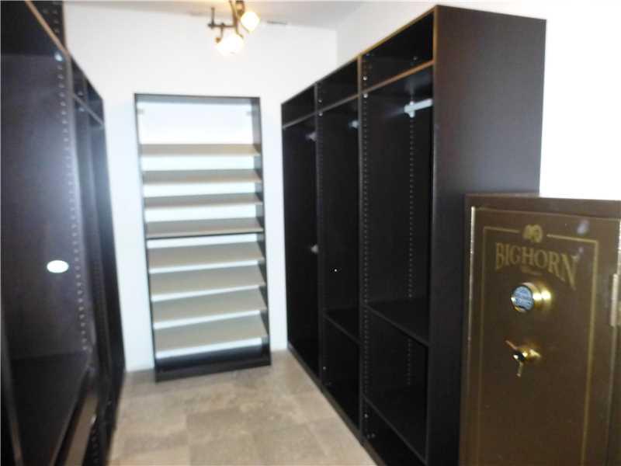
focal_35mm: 24
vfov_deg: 56.8
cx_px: 310
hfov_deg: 71.6
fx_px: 431
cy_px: 233
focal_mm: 4.3
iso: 1000
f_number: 3.3
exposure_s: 1/60
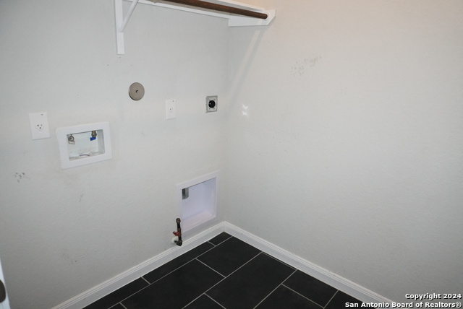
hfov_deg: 73.7
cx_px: 232
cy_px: 154
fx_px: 309
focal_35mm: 24
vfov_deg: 53.2
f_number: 5.6
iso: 2500
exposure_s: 1/160
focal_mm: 16
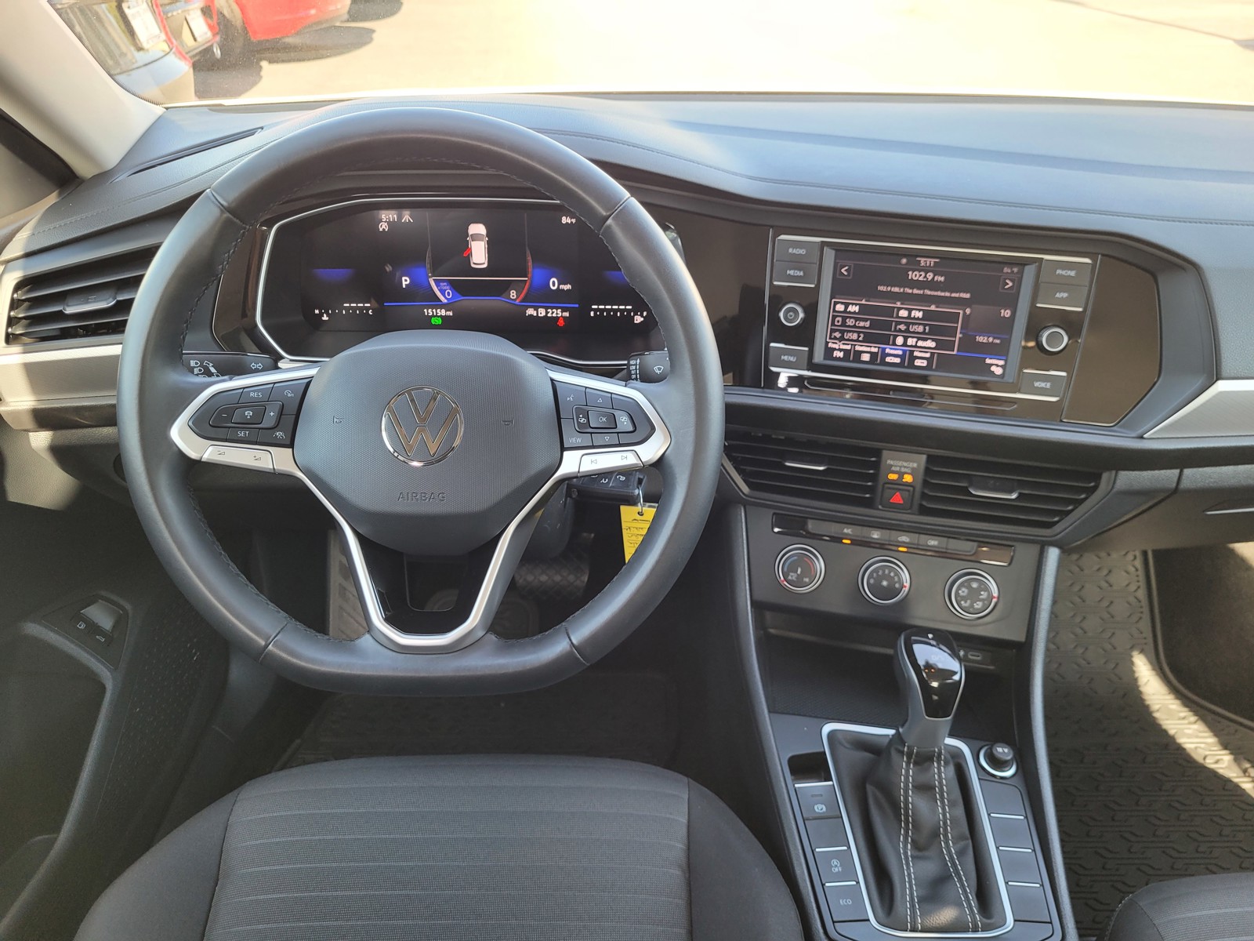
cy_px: 470
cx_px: 627
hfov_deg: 67.3
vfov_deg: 53.1
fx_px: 942
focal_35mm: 26
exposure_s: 1/120
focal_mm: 5.4
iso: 80
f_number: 1.8
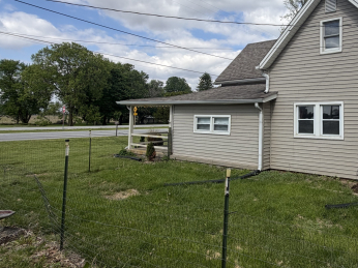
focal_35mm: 27
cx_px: 287
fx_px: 279
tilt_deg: +3.5
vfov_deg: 50.8
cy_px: 100
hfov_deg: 60.1
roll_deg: -1.6
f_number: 2.2
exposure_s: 1/1001
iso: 20
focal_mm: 2.22
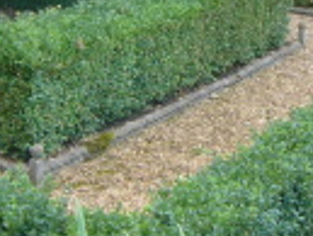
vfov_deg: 13.2
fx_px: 1005
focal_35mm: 111
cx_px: 129
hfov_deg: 17.7
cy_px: 5
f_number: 2.8
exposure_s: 1/40
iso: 80
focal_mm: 4.6
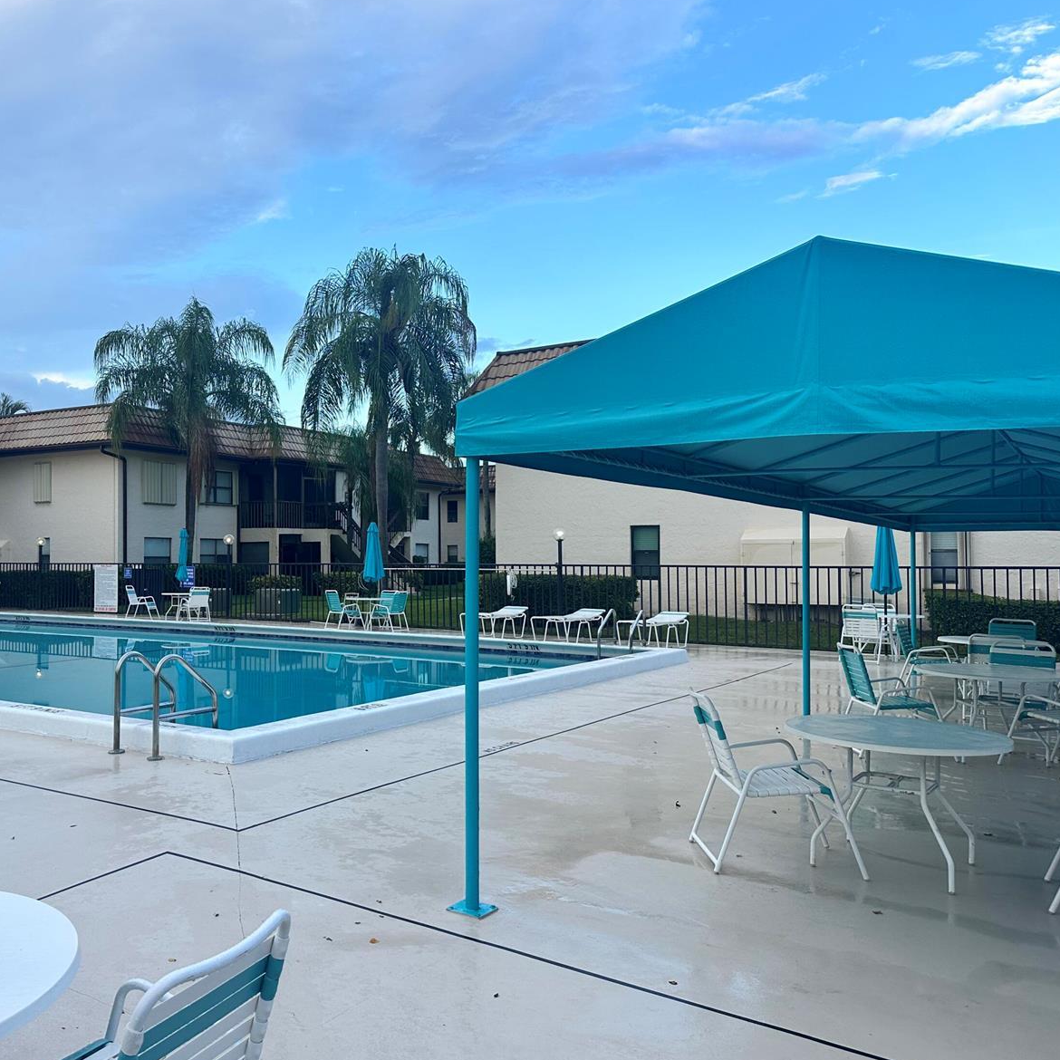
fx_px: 1005
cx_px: 346
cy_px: 530
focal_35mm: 29
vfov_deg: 55.6
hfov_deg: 54.4
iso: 80
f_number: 1.78
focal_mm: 6.86
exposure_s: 1/779
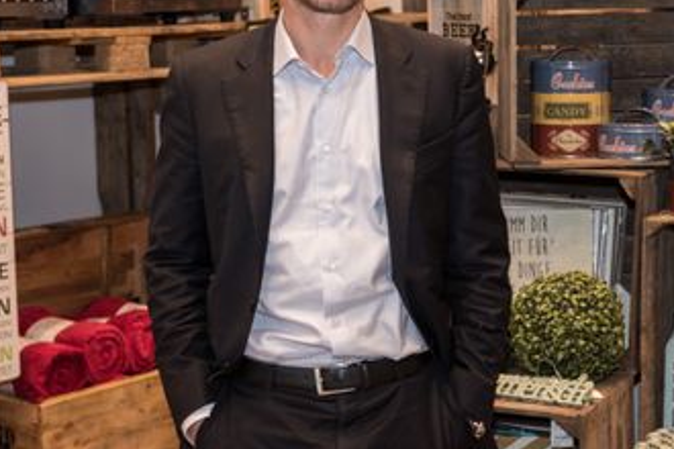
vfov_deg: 15.7
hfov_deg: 23.4
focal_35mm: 87
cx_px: 384
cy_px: 149
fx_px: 1629
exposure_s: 1/100
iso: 1000
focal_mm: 56
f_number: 5.6
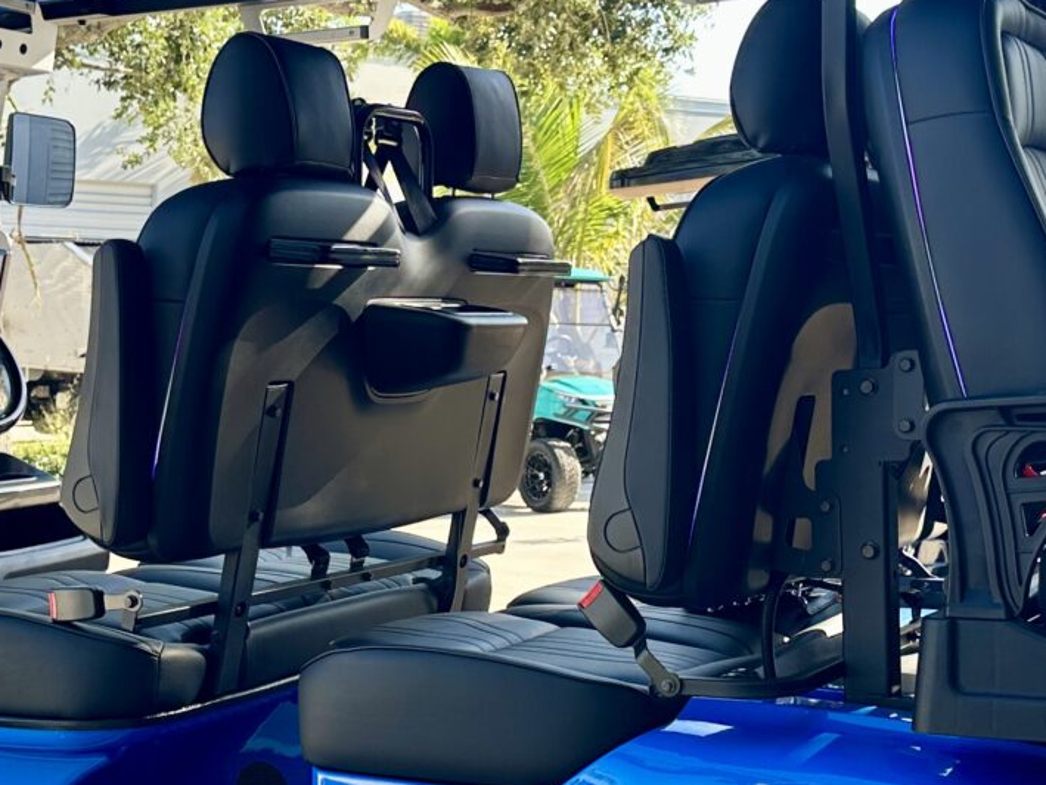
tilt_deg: -5.7
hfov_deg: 29.8
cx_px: 478
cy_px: 522
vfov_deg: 22.5
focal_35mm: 65
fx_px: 1964
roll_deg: +0.8
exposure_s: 1/516
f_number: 1.78
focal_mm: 6.86
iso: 80
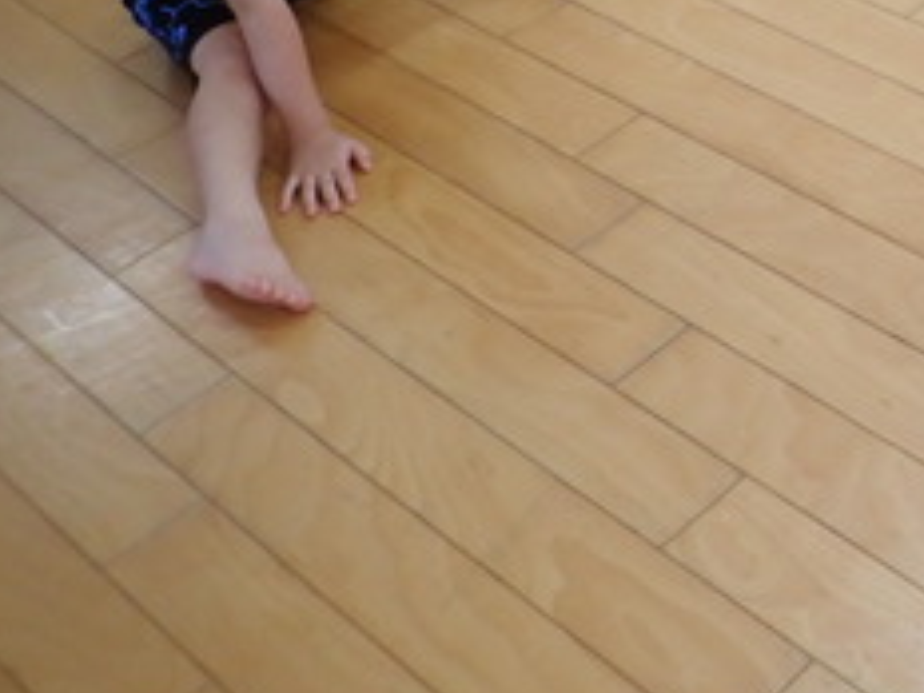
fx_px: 1869
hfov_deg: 24.2
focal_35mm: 70
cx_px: 1209
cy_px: -102
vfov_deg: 19.9
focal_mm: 4.5
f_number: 2
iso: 200
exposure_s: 1/100
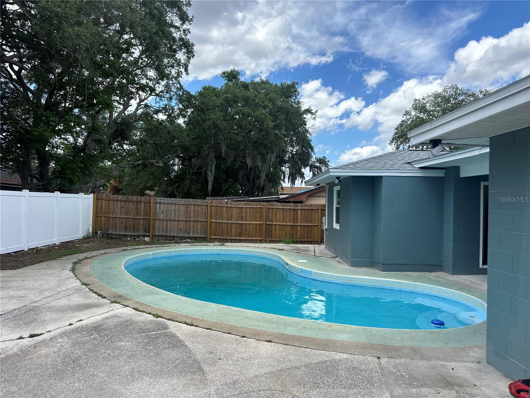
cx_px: 265
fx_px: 367
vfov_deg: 56.8
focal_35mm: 24
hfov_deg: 71.6
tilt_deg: -0.5
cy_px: 199
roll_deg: -0.1
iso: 80
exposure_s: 1/3058
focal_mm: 6.86
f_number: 1.78
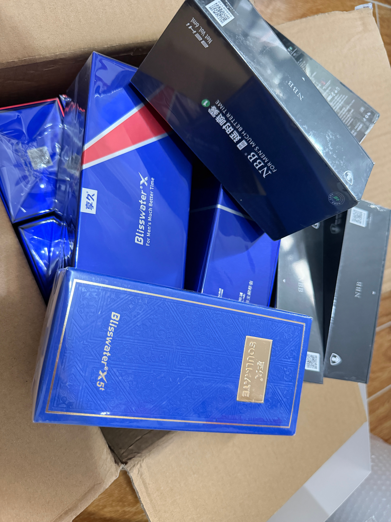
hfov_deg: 56.8
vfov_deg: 71.6
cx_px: 196
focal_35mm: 24
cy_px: 261
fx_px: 361
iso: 1000
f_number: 1.78
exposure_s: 1/39
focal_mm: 6.76
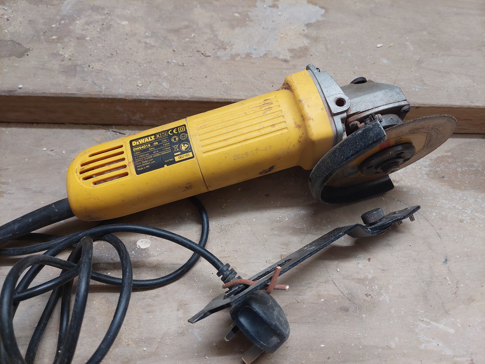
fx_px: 350
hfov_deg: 69.4
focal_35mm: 25
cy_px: 182
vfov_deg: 54.9
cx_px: 242
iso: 250
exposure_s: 1/50
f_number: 1.8
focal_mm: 5.23
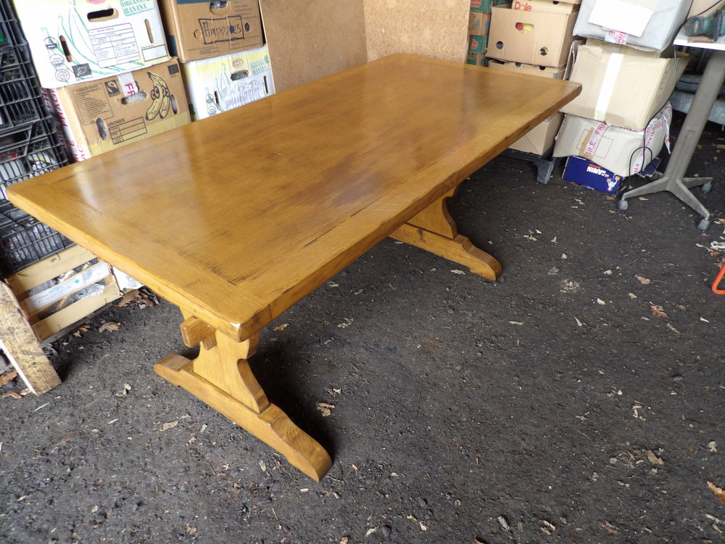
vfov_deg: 56.8
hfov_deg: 71.6
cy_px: 272
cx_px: 362
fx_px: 503
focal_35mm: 24
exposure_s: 1/28
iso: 200
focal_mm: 4.3
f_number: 3.2
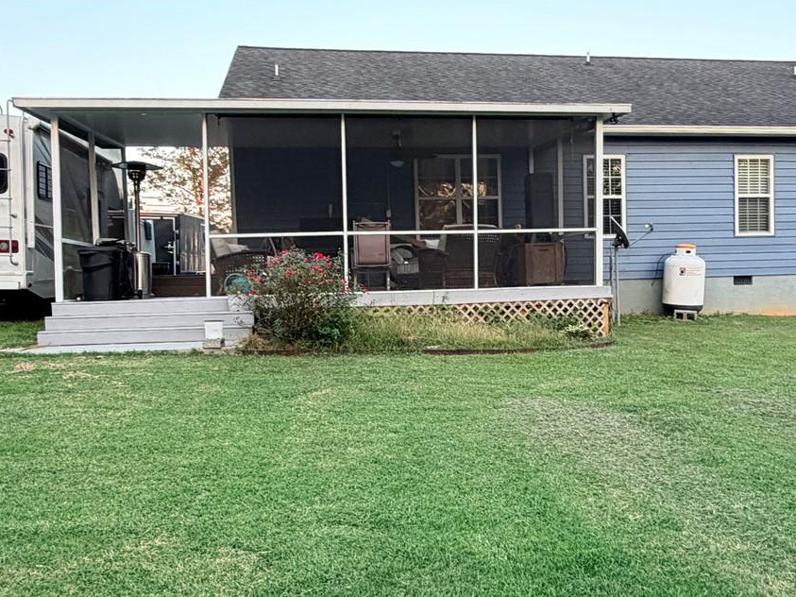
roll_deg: +2.4
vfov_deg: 41.8
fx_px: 782
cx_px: 470
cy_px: 317
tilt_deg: -2.4
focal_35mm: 34
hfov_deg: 53.7
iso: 160
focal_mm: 2.22
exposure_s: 1/121
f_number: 2.2
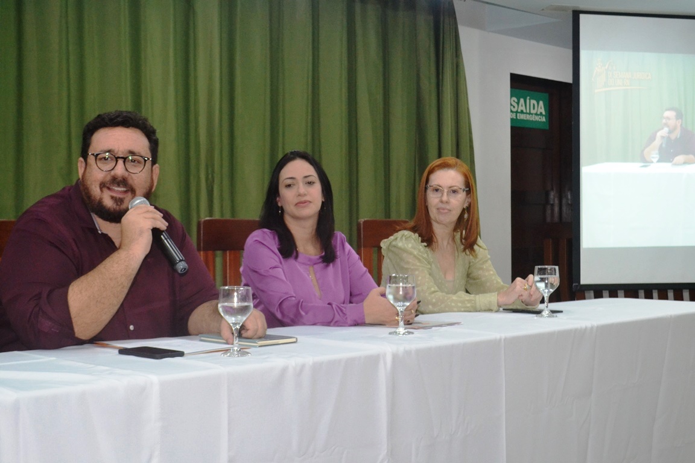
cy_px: 232
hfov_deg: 36.9
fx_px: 1042
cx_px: 348
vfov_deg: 25.1
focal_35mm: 54
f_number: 5
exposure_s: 1/60
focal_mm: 36
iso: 2000
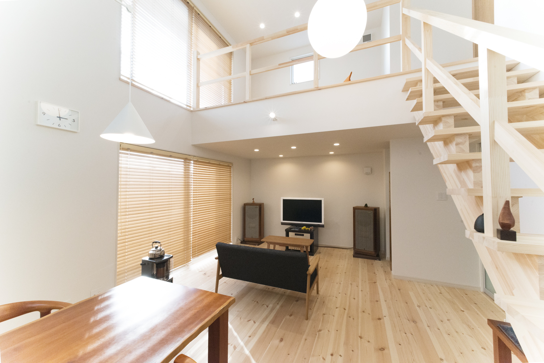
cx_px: 272
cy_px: 182
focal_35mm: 14
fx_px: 212
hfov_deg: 104.2
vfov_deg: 81.2
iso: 3200
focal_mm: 14
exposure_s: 1/100
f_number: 13
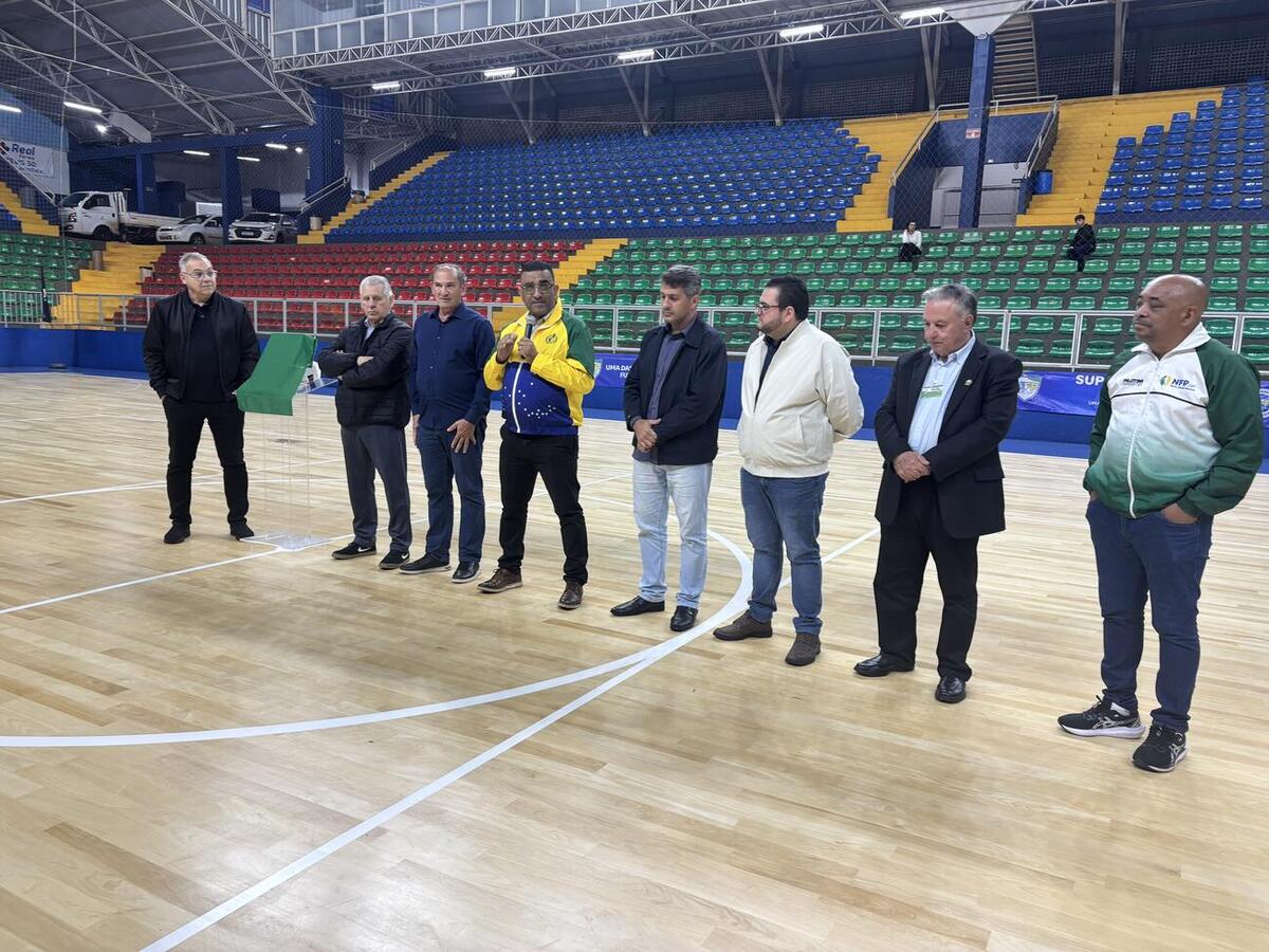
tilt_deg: -9.3
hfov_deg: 67.3
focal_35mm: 26
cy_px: 476
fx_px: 953
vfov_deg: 53.1
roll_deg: -1.1
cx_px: 634
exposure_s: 1/60
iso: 100
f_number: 1.6
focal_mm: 5.96
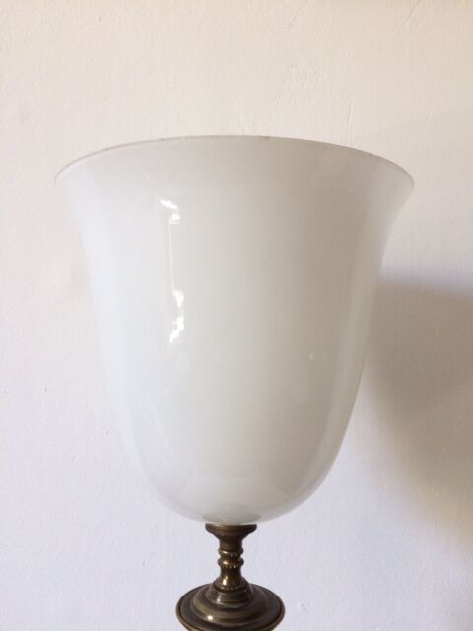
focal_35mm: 29
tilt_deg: -1.9
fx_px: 528
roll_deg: -0.8
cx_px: 236
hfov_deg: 48.2
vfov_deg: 61.7
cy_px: 316
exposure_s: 1/33
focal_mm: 4.15
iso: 80
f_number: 2.2
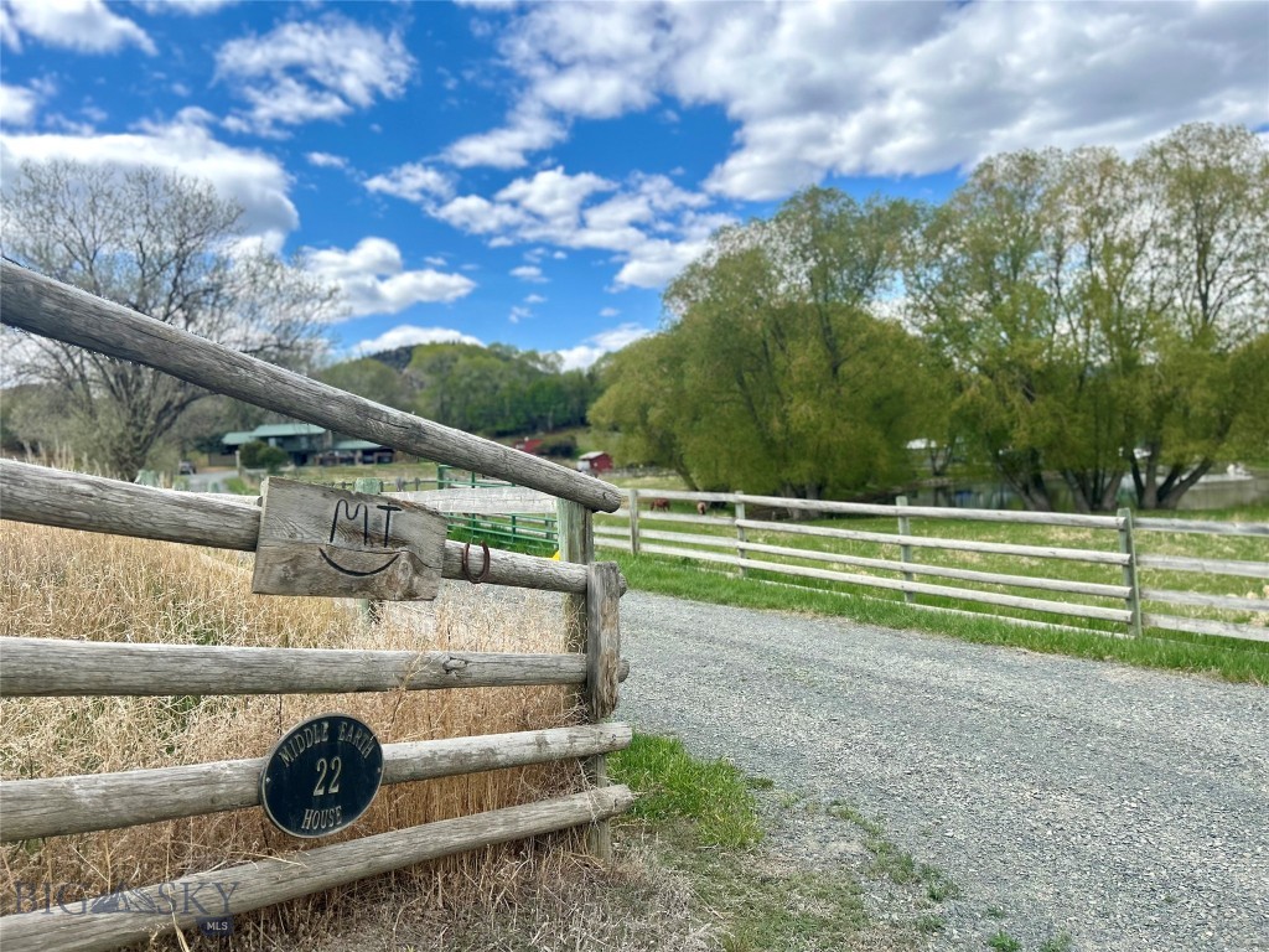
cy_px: 476
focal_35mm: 26
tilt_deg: +0.2
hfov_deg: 67.3
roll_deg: +3.6
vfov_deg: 53.1
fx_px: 953
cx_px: 634
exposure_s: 1/3356
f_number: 1.5
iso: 50
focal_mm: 5.7
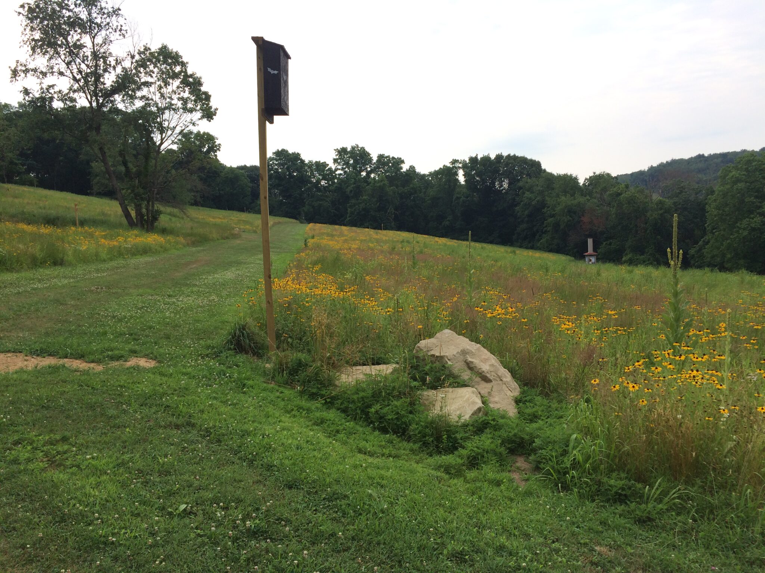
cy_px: 286
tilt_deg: -6.3
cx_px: 382
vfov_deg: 48.2
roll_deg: +3.9
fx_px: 641
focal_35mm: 29
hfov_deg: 61.7
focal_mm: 4.15
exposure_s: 1/838
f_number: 2.2
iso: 32
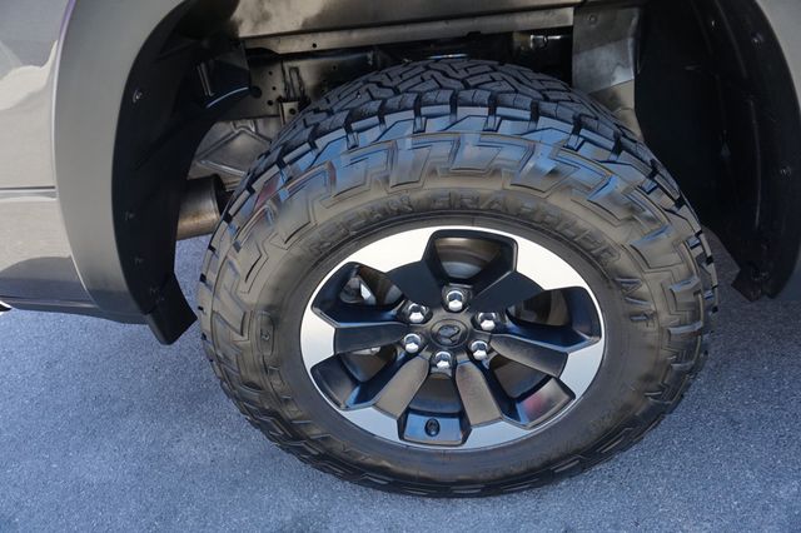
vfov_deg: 53.1
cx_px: 400
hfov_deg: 73.8
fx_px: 534
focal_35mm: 24
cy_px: 266
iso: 320
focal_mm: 16
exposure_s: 1/160
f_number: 4
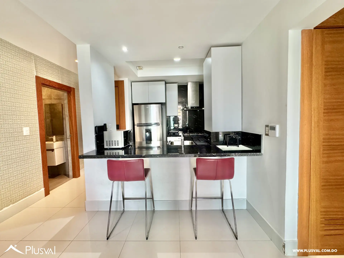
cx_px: 172
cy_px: 129
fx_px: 139
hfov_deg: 102.1
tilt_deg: -4.1
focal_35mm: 14
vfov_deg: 85.7
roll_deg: +0.5
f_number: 2.2
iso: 250
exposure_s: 1/120
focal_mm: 2.22
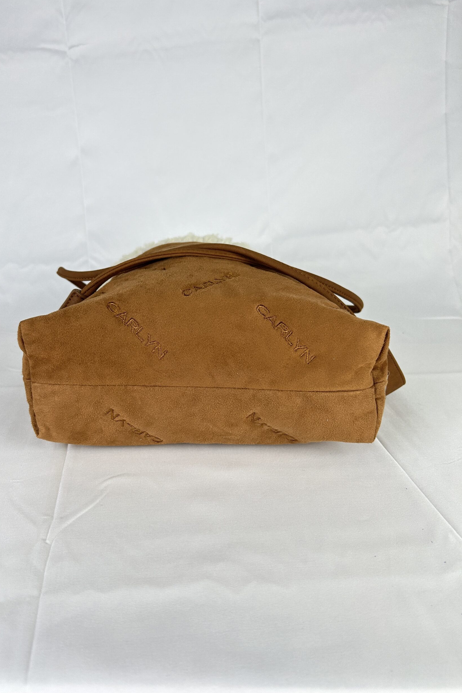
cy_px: 355
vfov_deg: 65.5
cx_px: 194
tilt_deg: -21.2
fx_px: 539
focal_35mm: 28
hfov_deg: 46.2
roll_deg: -2.1
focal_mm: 5.7
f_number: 1.5
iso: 32
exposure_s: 1/148
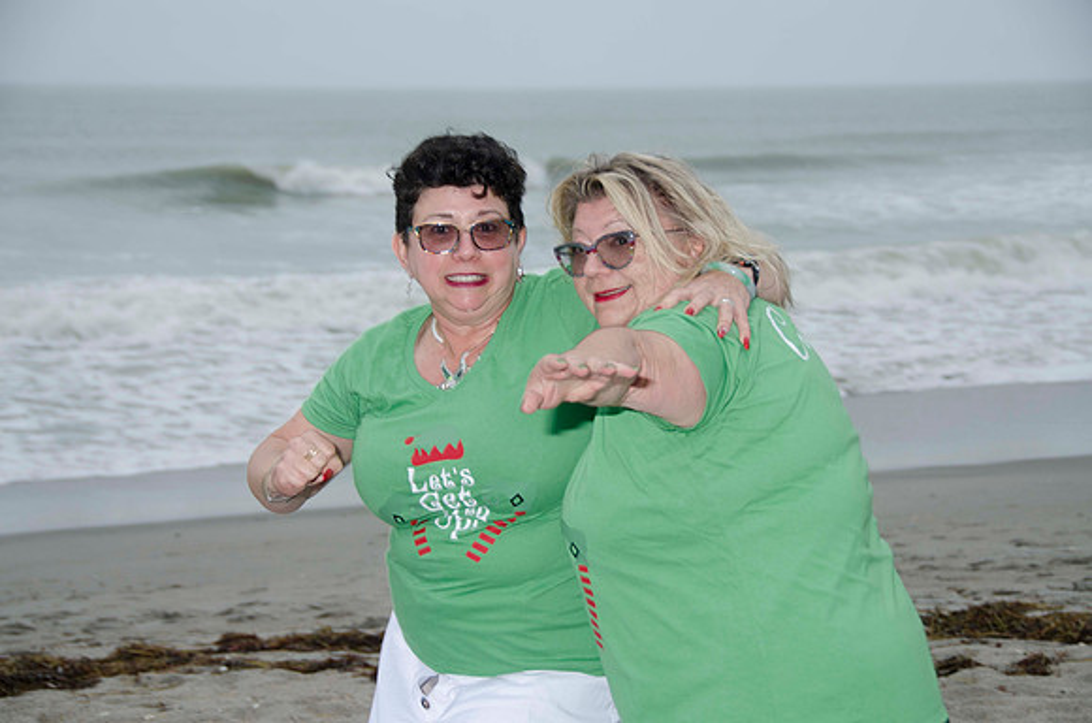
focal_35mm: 82
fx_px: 2497
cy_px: 362
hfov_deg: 24.7
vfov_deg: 16.5
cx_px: 546
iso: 100
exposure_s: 1/50
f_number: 5.6
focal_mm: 55
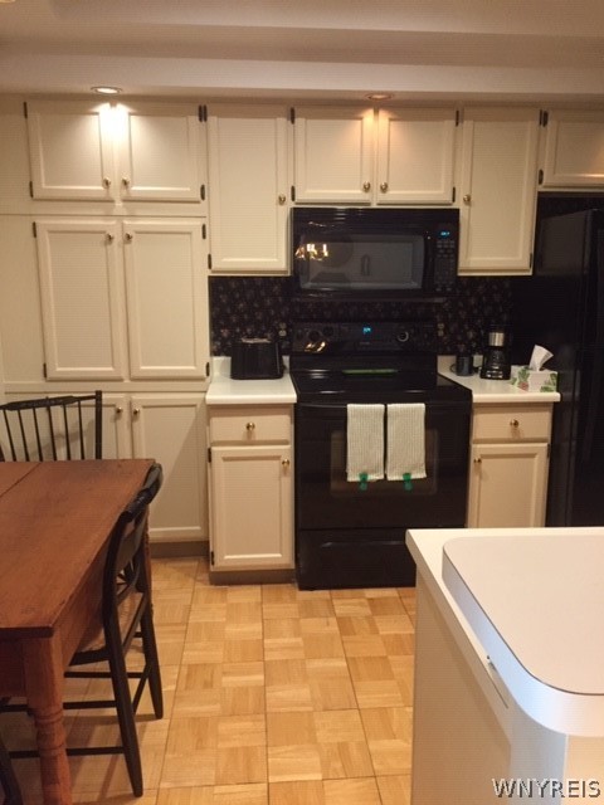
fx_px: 675
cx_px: 302
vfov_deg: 61.7
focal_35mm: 29
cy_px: 402
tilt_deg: -10.2
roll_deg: +0.7
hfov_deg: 48.2
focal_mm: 4.15
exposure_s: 1/17
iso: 250
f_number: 2.2
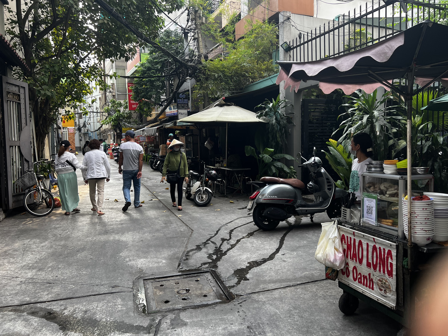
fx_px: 336
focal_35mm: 26
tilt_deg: -4.2
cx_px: 224
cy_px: 168
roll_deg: +1.4
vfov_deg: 53.1
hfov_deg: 67.3
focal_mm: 5.7
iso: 50
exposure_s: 1/309
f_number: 1.5
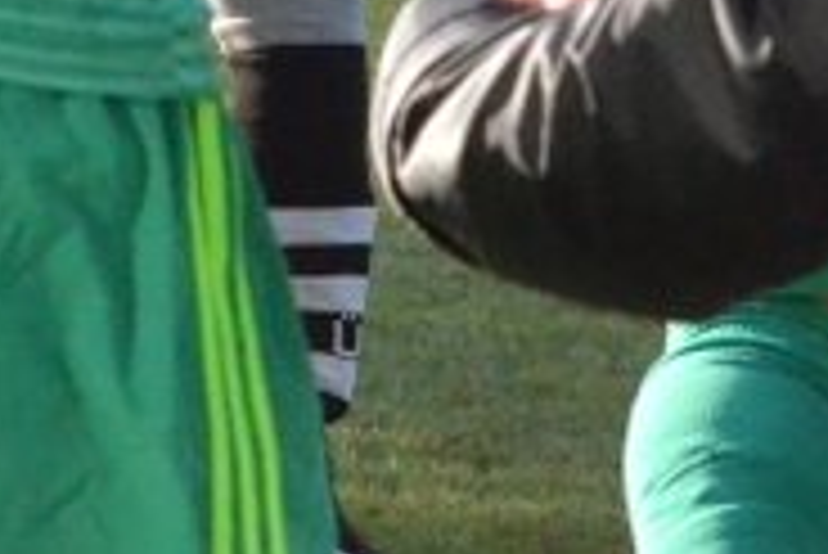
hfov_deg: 3.0
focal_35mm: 682
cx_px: 360
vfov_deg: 2.0
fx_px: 15698
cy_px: -1092
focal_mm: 70
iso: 3200
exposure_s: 1/1600
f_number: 10
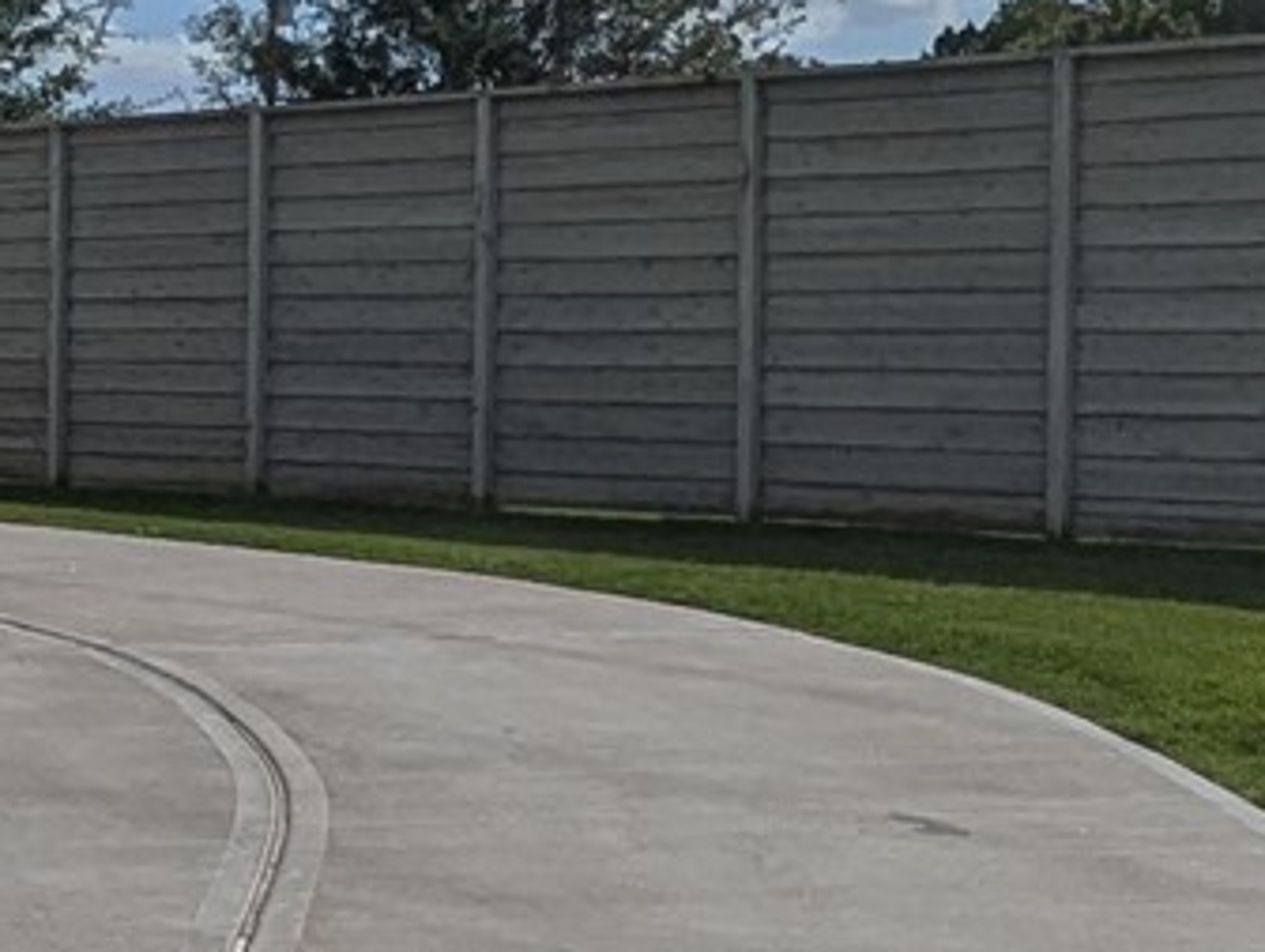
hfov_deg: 23.3
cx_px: -85
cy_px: 290
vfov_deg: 18.6
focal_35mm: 79
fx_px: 2891
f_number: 2.2
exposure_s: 1/7576
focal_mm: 1.95
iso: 45
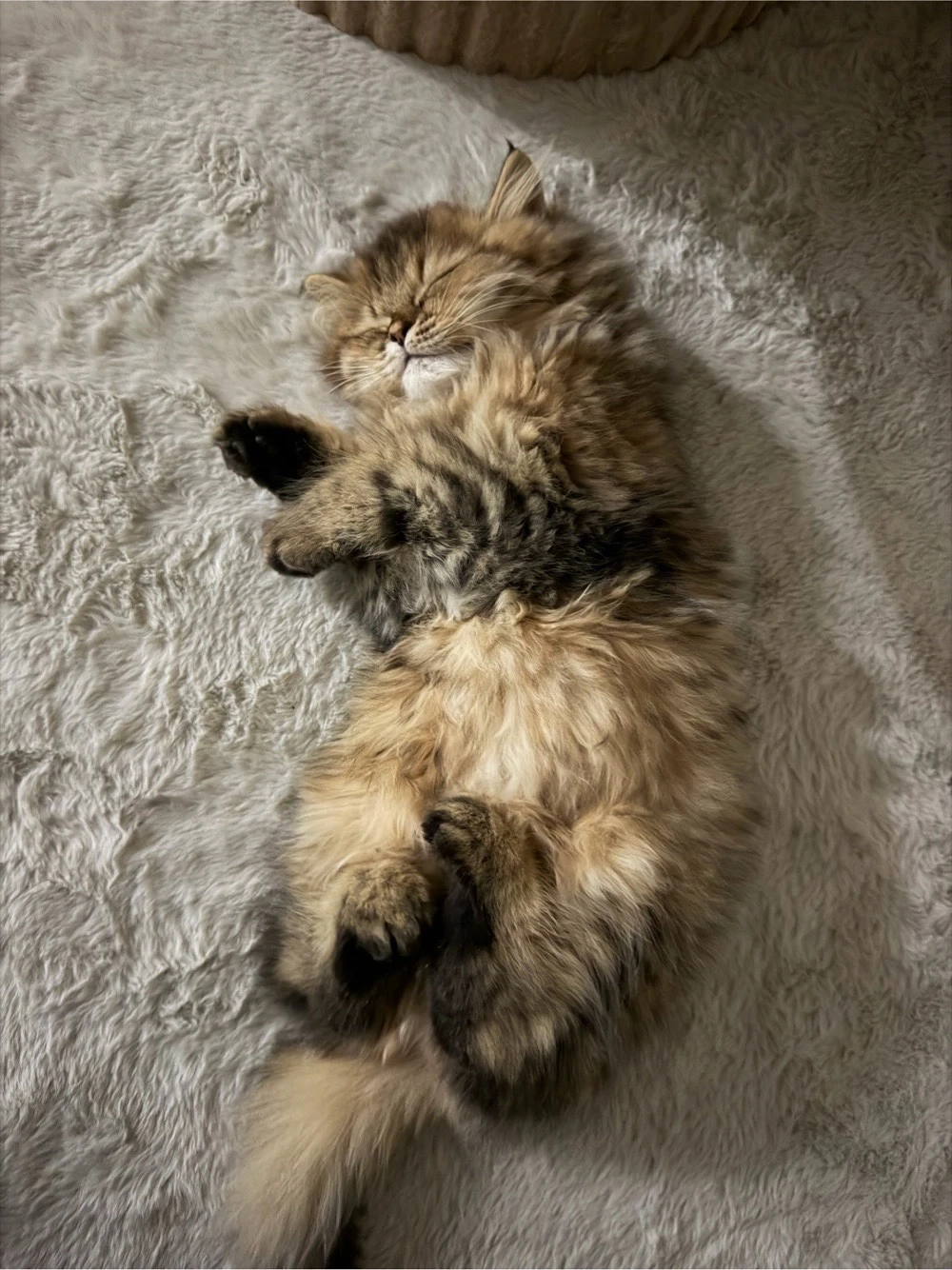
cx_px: 476
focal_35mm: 24
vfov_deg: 71.6
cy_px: 635
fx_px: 880
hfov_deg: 56.8
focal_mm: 6.76
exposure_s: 1/9
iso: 1600
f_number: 1.78
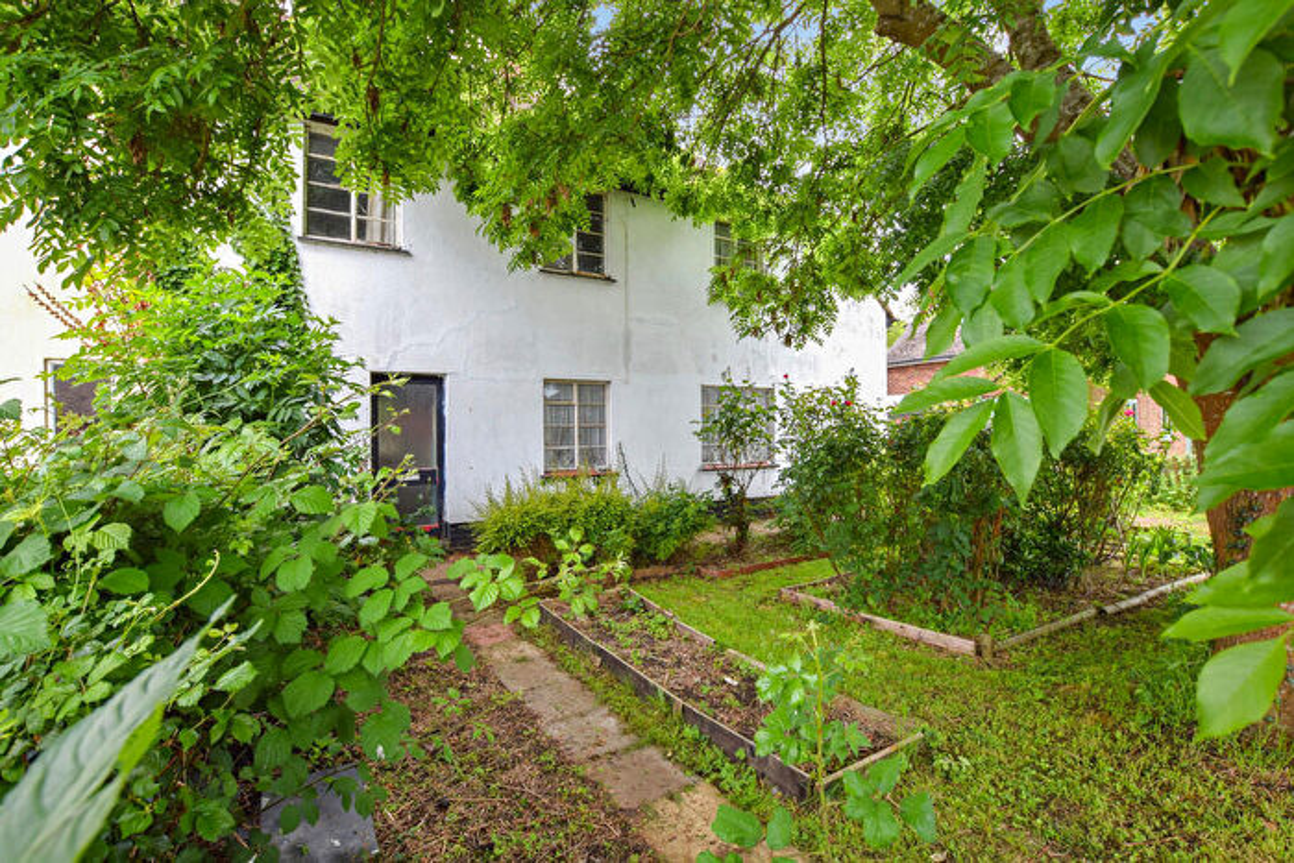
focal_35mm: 15
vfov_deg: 77.4
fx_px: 539
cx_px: 647
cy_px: 432
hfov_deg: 100.4
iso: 100
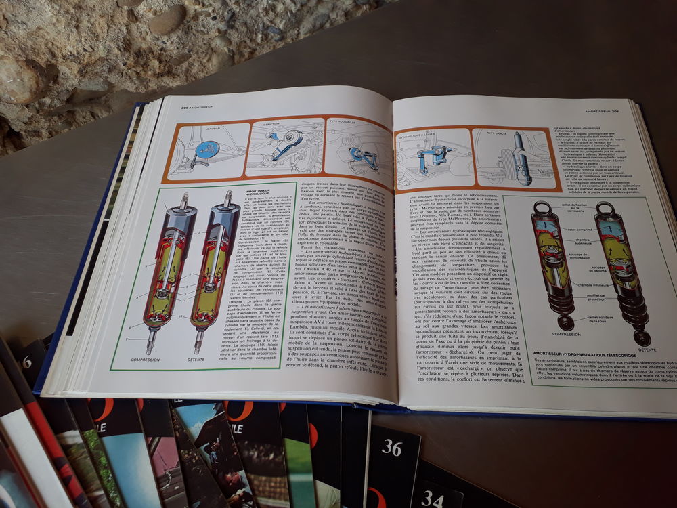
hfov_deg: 65.3
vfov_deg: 51.4
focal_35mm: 27
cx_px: 338
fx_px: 528
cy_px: 254
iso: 40
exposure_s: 1/297
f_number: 1.9
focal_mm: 3.6
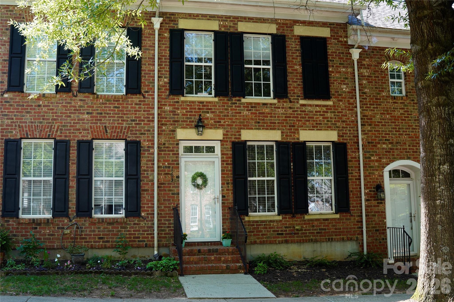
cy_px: 151
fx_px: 486
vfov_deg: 34.6
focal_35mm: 39
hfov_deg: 50.1
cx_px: 227
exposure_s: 1/80
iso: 100
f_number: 4
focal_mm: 25.7
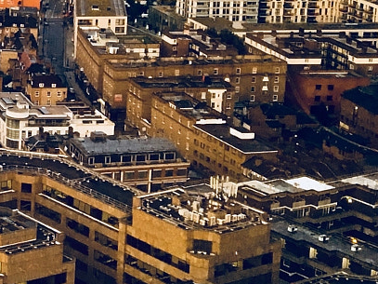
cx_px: -320
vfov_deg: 12.7
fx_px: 1244
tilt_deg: -9.4
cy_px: -60
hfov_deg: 14.9
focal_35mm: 114
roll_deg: -0.3
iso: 50
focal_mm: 4.15
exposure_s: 1/33
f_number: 2.2
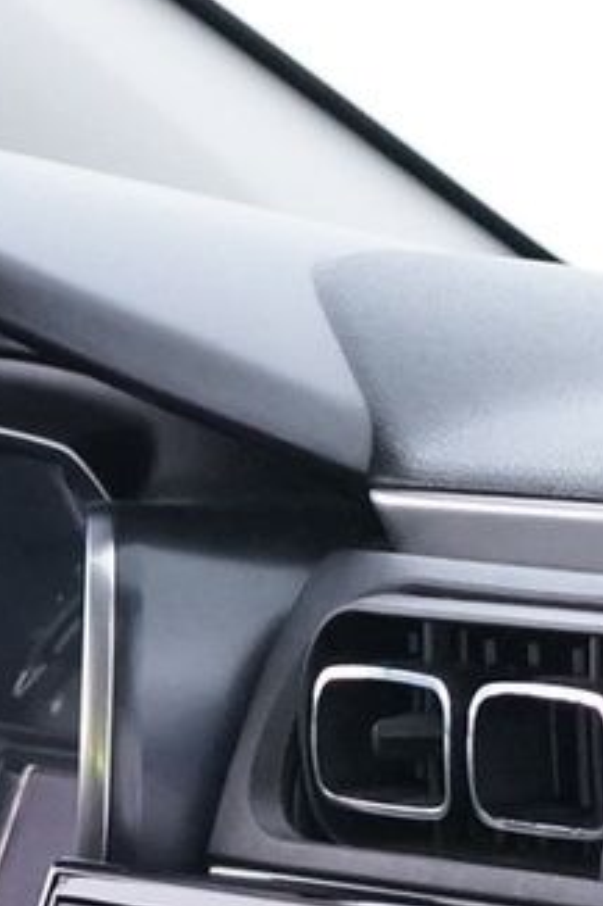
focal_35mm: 422
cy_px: 1487
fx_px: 10613
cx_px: 786
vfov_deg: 4.8
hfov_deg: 3.2
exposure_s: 1/10
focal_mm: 55
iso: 2500
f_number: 5.6
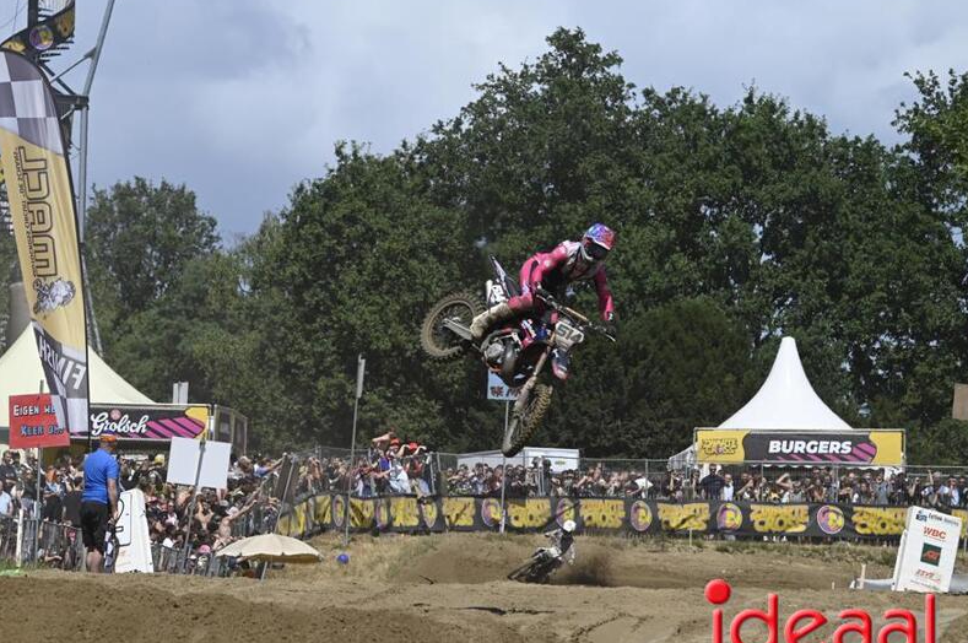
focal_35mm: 289
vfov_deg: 4.7
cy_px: 312
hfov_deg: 7.1
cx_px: 390
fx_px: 7761
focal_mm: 230
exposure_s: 1/3200
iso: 400
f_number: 7.1
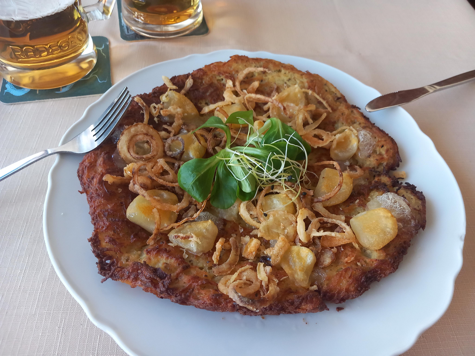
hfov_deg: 65.3
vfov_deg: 51.4
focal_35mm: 27
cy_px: 178
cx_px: 238
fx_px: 370
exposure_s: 1/50
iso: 125
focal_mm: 4
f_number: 1.8
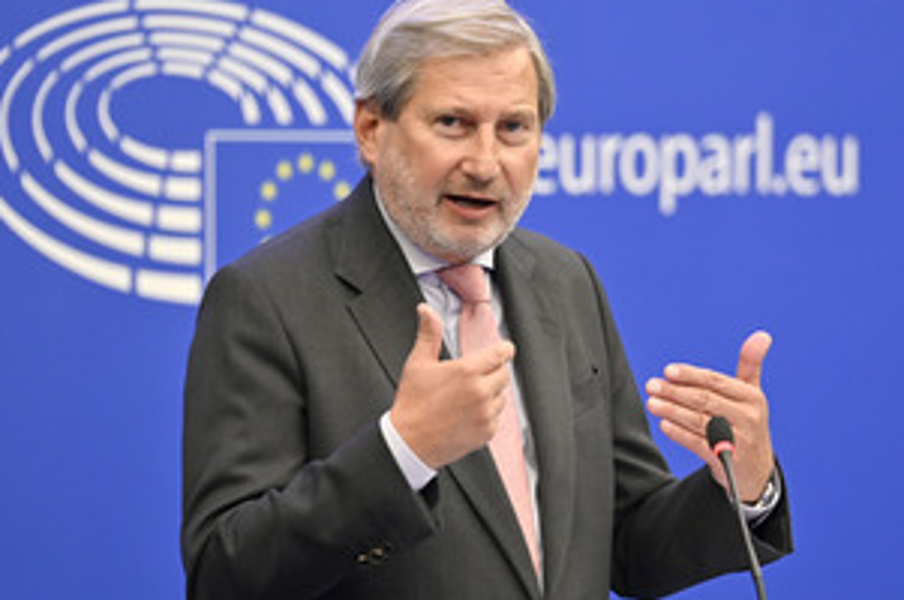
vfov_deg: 5.5
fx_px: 6196
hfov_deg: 8.3
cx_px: 539
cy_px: 387
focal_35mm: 247
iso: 2000
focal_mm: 165
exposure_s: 1/320
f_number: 2.8
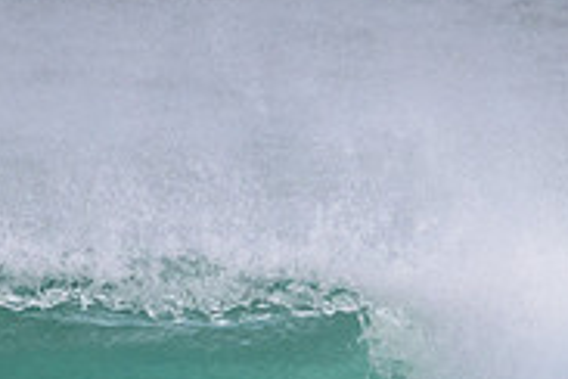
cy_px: 505
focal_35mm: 2531
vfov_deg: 0.5
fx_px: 39930
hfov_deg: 0.8
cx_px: 345
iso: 1600
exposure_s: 1/2000
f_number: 11
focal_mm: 800
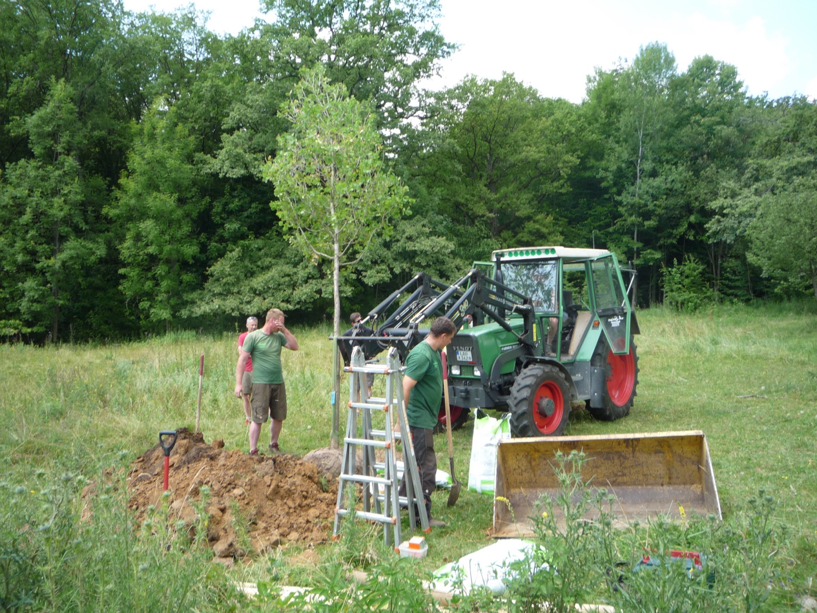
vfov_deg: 46.8
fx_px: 708
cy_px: 306
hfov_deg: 60.0
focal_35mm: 30
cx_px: 408
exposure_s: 1/125
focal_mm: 5.2
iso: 100
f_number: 4
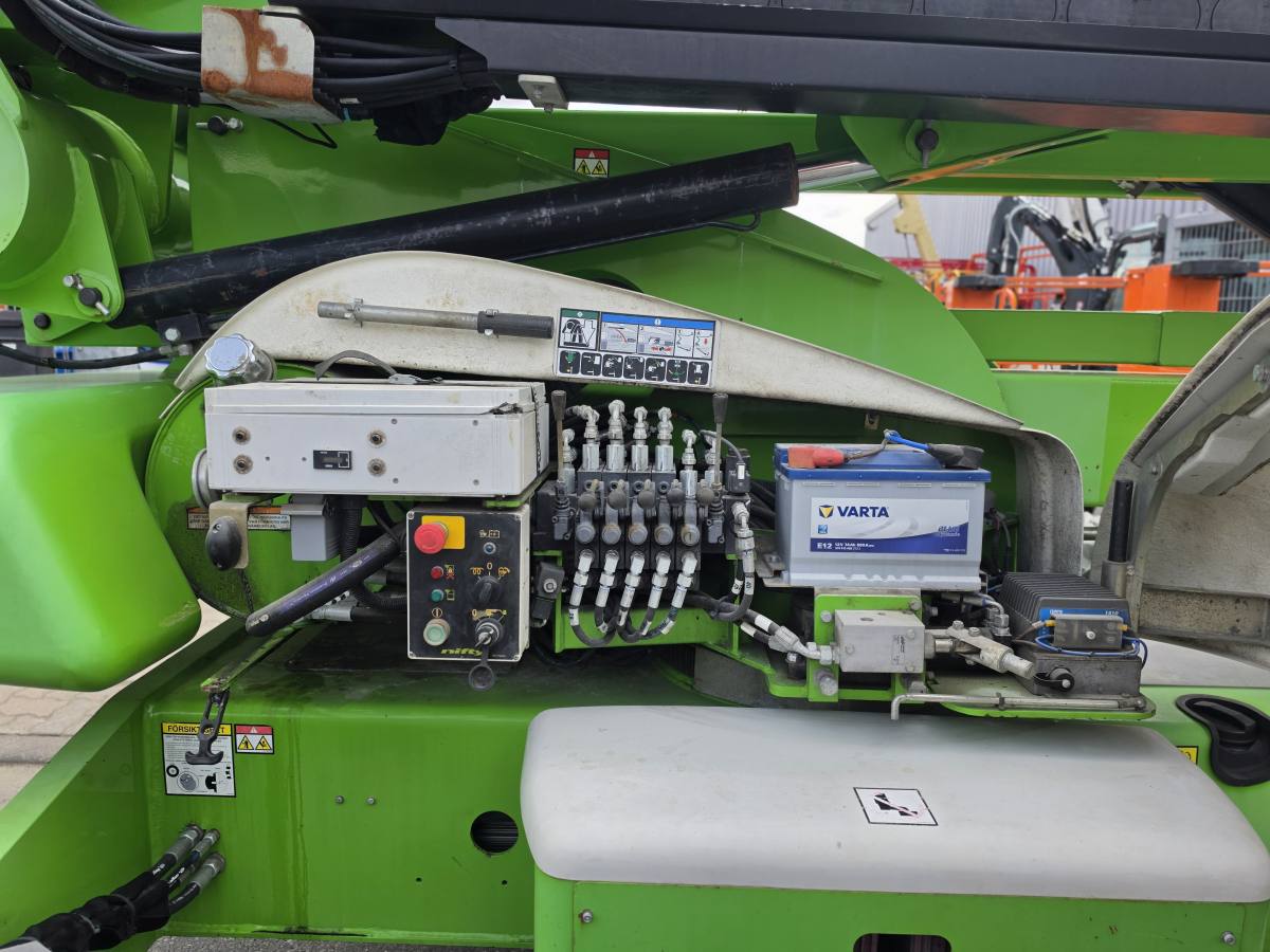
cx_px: 635
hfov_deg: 73.9
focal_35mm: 23
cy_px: 476
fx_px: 844
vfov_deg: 58.9
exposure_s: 1/1623
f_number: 1.4
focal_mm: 6.5
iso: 64
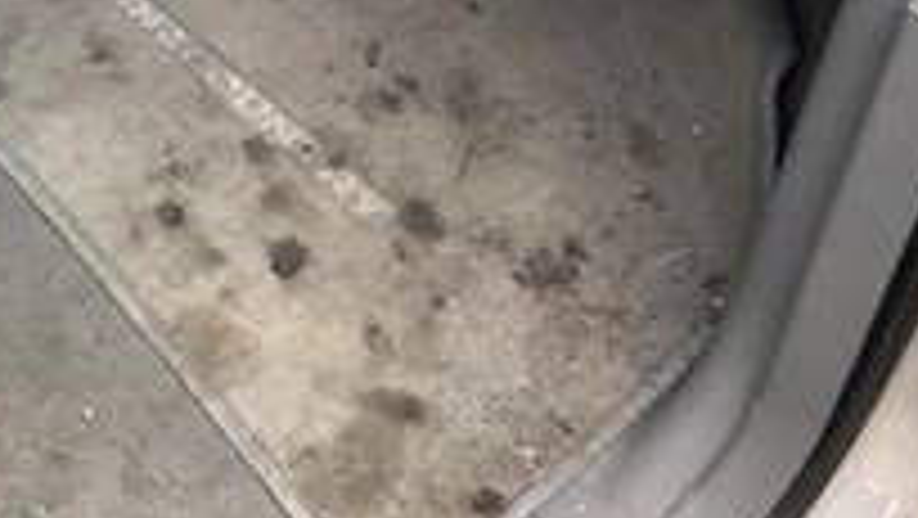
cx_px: 189
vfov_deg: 19.0
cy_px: 23
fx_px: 1510
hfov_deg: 32.9
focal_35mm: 62
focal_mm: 3
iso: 40
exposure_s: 1/122
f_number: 1.8
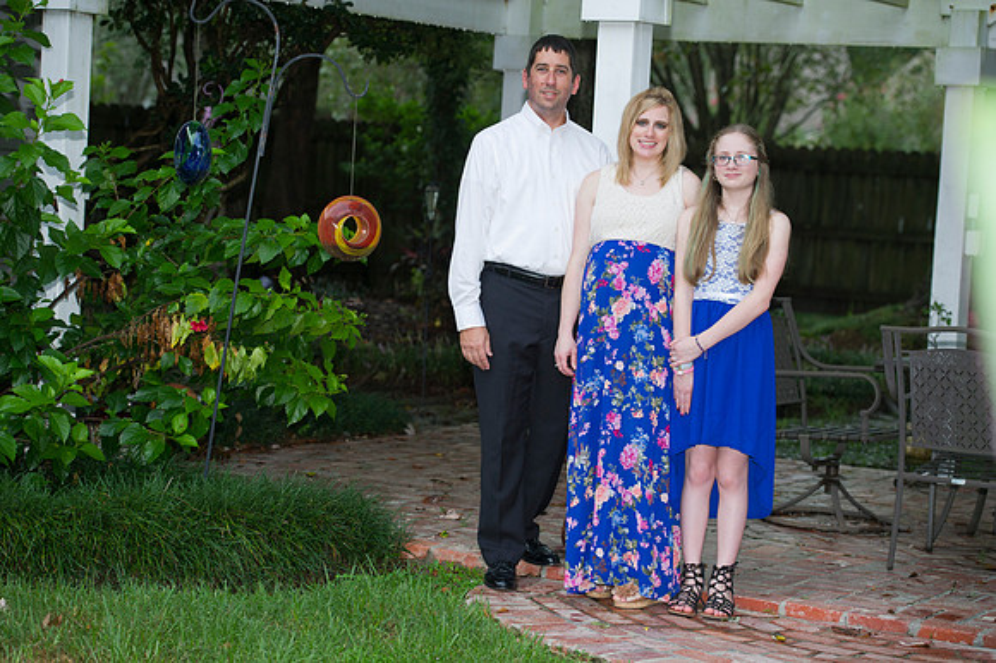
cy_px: 332
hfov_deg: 23.7
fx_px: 2378
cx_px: 498
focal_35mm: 86
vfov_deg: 15.9
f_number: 3.5
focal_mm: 86
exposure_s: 1/320
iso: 640
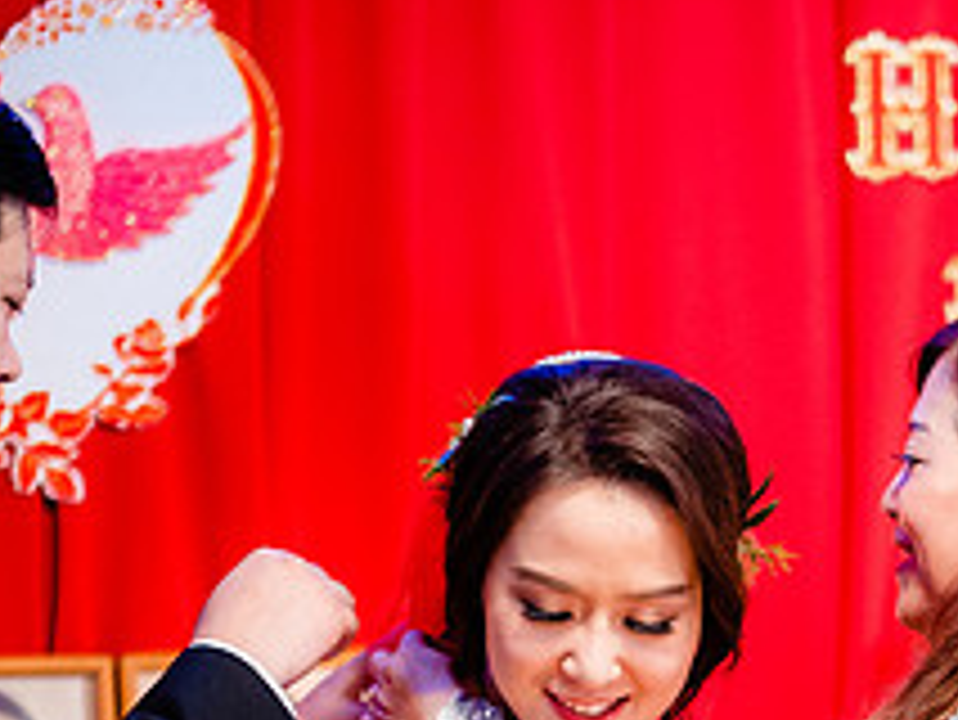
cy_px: 821
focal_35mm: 220
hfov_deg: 8.9
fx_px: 6092
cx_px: 904
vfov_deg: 6.7
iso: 800
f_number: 1.2
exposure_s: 1/160
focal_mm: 56
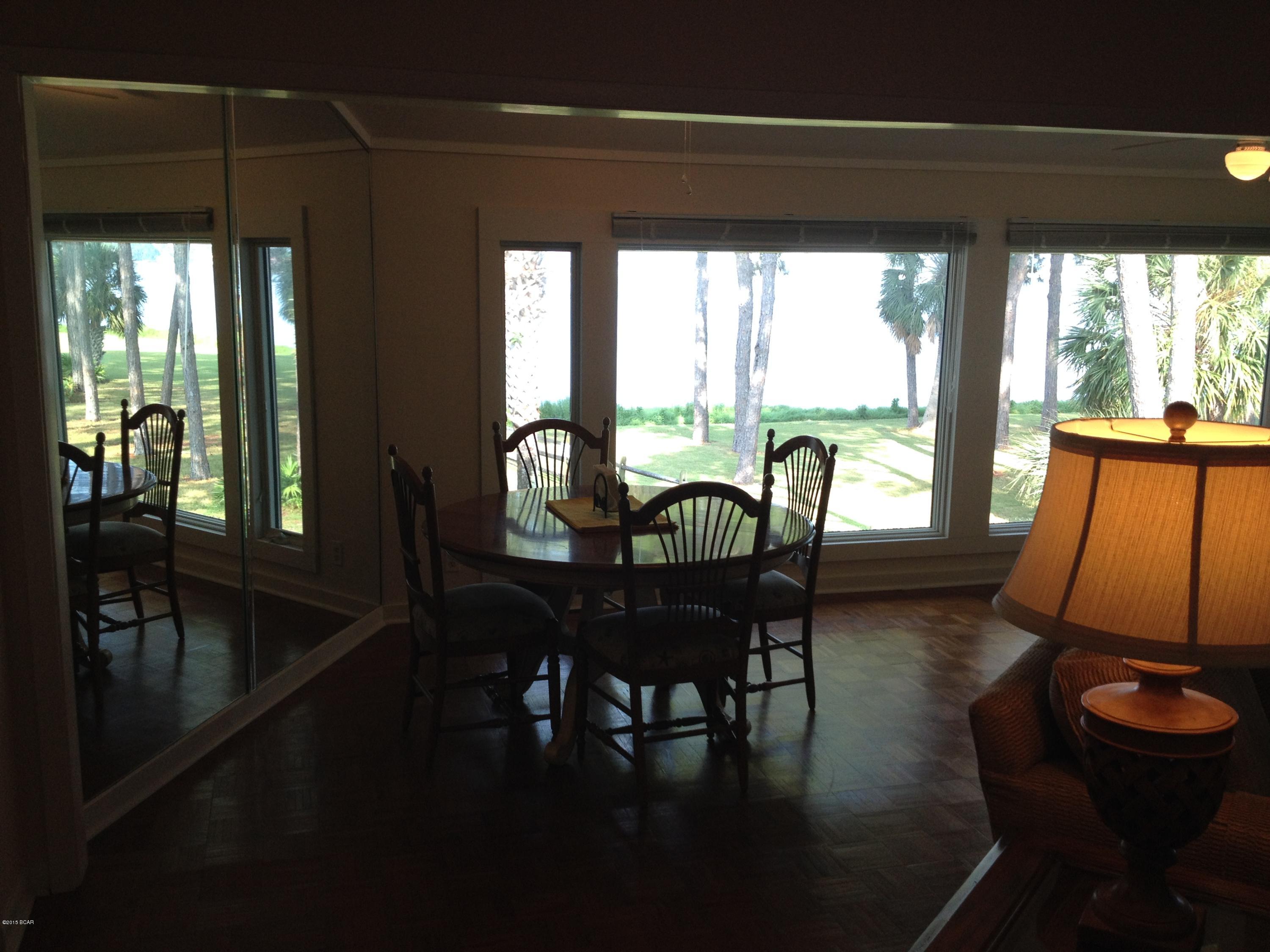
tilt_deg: -9.7
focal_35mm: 35
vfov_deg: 40.7
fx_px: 1284
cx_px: 635
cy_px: 476
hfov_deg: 52.6
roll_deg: +0.5
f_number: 2.4
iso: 80
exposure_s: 1/120
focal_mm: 4.28
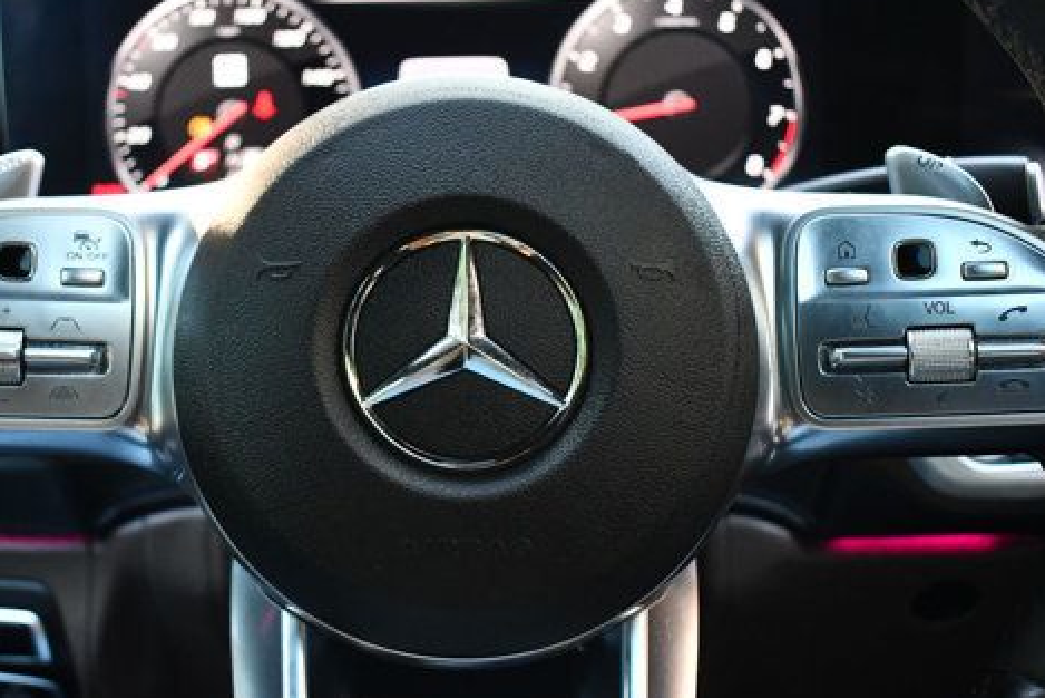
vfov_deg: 29.9
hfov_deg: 43.5
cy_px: 385
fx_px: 1307
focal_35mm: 45
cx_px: 459
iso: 3200
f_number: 3.8
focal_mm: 22
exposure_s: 1/100
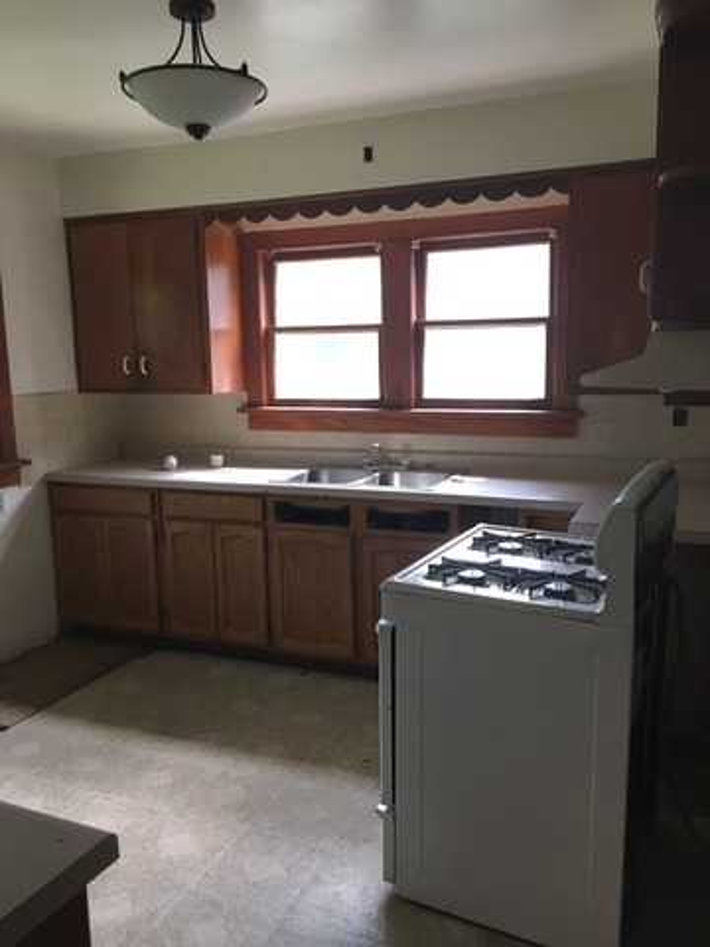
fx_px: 793
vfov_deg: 61.7
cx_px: 355
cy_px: 474
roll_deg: -0.3
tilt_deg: -8.3
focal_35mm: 29
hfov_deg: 48.2
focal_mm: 4.15
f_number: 2.2
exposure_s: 1/30
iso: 32
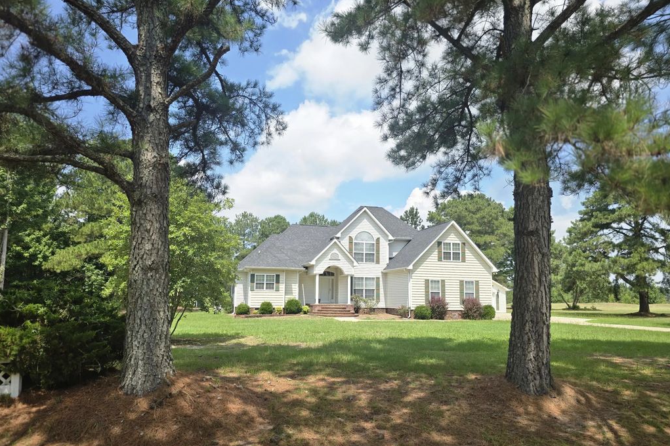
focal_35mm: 24
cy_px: 241
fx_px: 446
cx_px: 335
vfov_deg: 53.0
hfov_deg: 73.8
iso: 12
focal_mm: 6.3
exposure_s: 1/508
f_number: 1.7
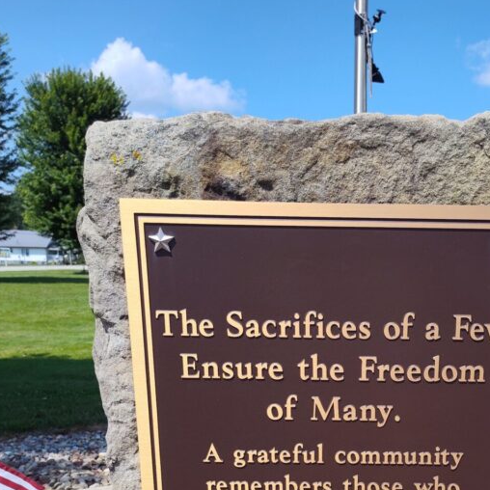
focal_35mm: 41
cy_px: 422
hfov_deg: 39.9
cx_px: 361
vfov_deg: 38.6
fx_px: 657
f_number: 1.8
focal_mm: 5.56
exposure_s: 1/1530
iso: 100
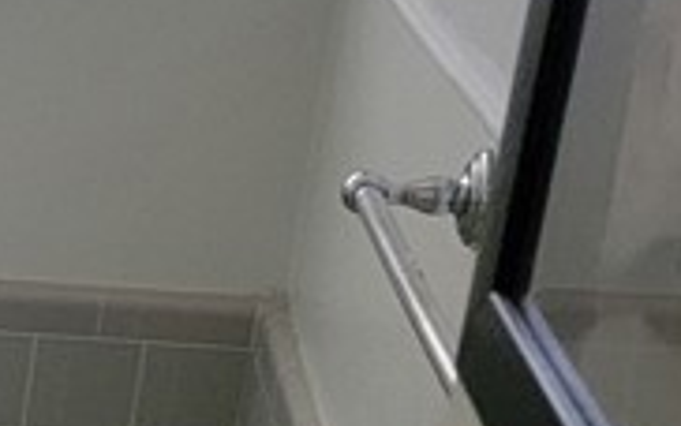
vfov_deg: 8.9
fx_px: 2656
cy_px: 661
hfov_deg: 12.0
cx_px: -920
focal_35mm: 143
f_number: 1.8
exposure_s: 1/60
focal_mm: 6.7
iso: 250
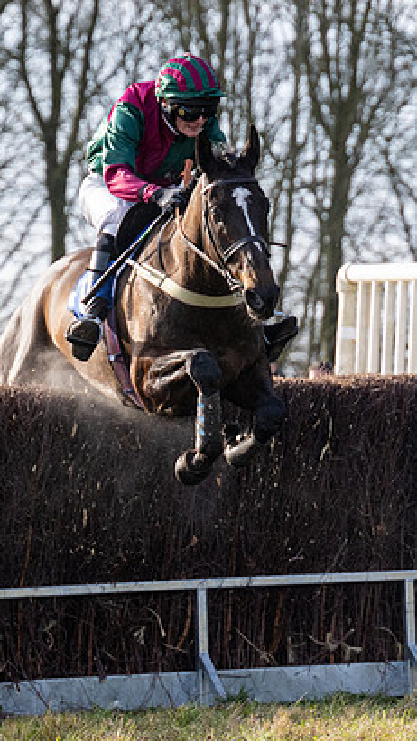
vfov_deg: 6.3
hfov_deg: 3.5
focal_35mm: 344
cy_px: 358
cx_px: 380
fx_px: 6766
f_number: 4
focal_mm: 135
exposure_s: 1/2000
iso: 800
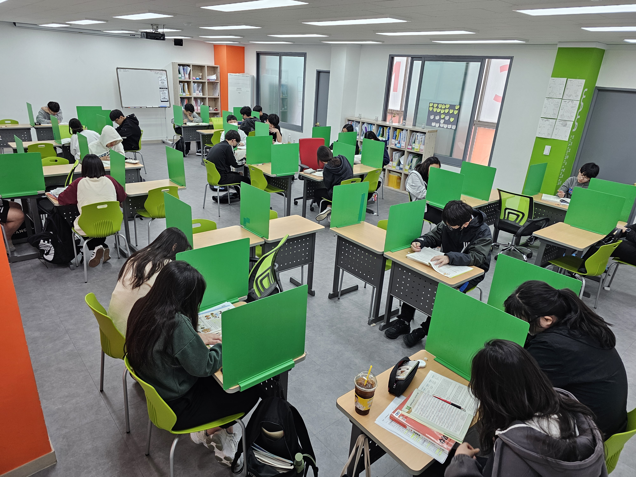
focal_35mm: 23
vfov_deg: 58.9
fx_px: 423
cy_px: 238
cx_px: 318
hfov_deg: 73.9
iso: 160
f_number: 1.7
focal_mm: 6.3
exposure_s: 1/207
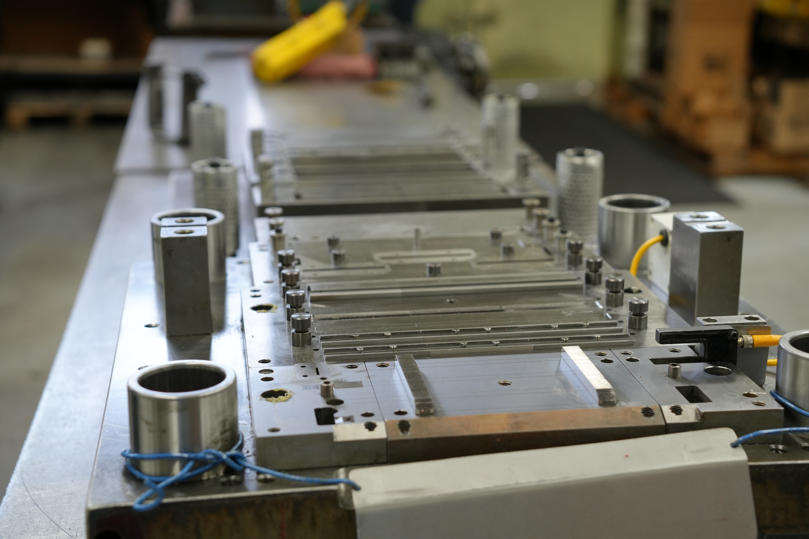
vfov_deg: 22.6
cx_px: 404
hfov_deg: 33.4
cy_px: 270
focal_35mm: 60
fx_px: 1348
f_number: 2.8
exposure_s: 1/200
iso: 640
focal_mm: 40
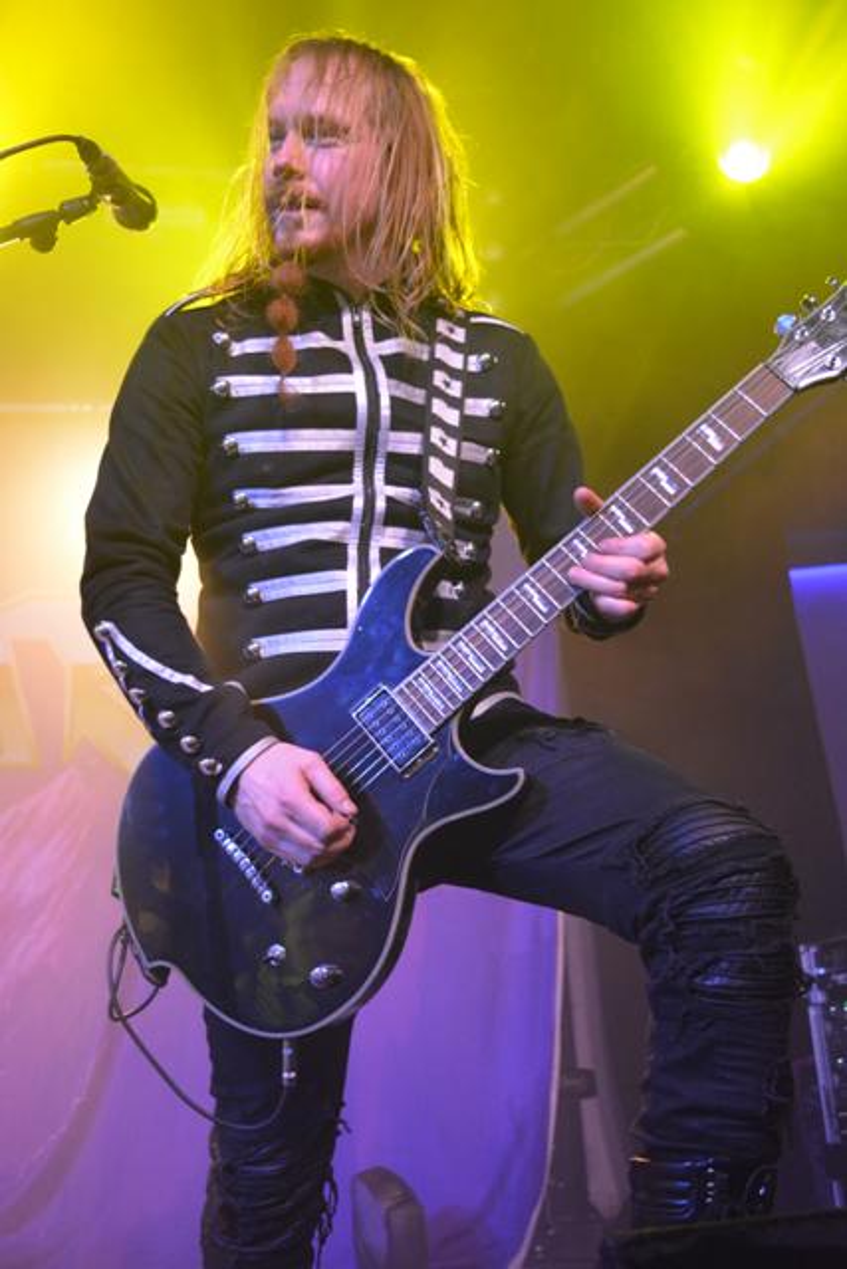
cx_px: 424
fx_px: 1323
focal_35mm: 38
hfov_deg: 35.5
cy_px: 634
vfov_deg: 51.3
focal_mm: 25
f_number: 4
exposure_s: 1/100
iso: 2500
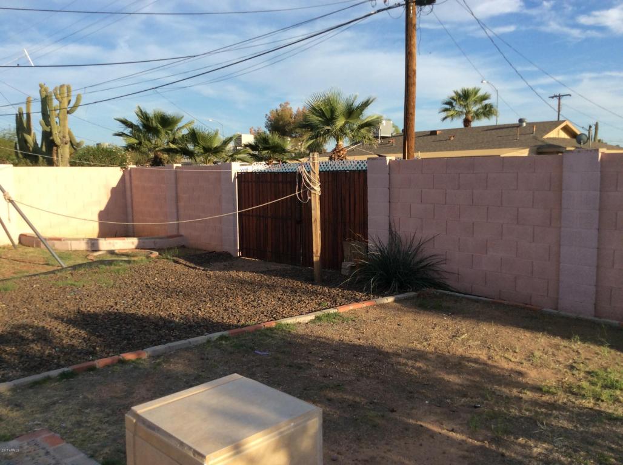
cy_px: 232
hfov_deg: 56.9
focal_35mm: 32
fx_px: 575
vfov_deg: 44.1
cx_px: 312
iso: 32
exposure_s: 1/969
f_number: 2.4
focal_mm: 3.3
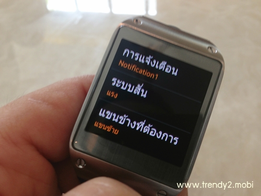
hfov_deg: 55.4
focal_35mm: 33
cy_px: 98
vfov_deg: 42.9
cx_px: 130
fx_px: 249
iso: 50
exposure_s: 1/24
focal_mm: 4.13
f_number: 2.4
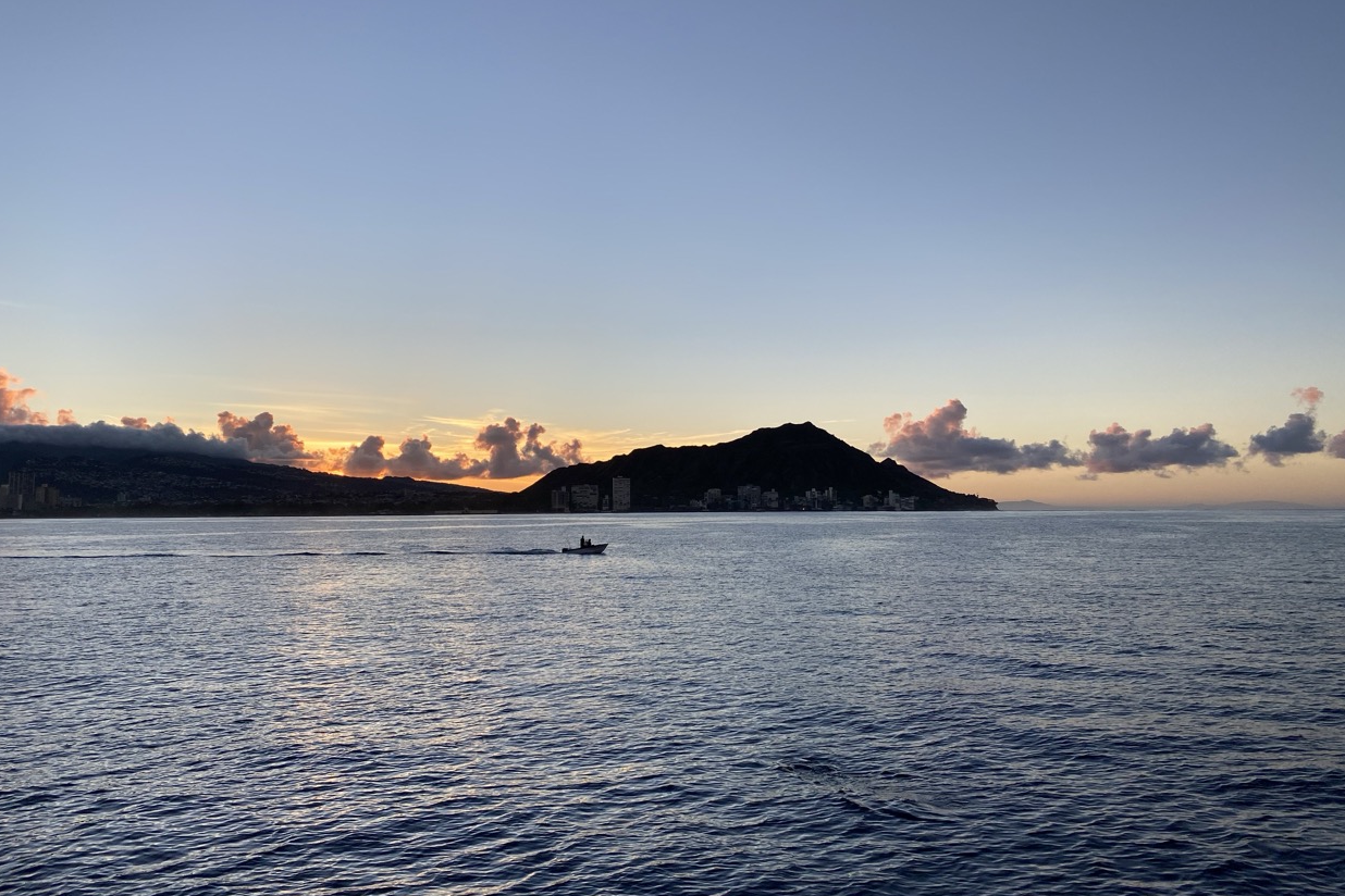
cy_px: 416
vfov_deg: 46.4
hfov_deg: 65.5
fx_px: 1046
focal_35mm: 28
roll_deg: +0.0
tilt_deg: +4.2
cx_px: 674
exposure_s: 1/693
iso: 32
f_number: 1.8
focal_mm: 4.25
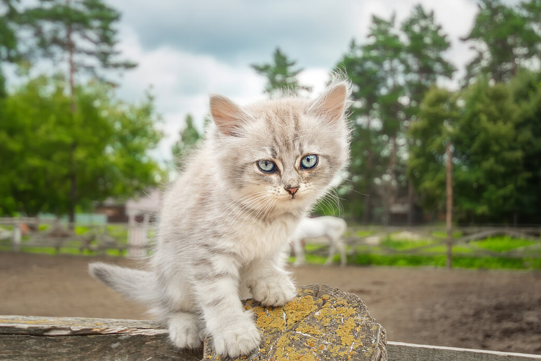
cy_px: 188
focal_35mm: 42
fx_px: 631
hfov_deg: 46.4
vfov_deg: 31.9
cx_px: 272
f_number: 5.6
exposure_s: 1/500
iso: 500
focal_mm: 24
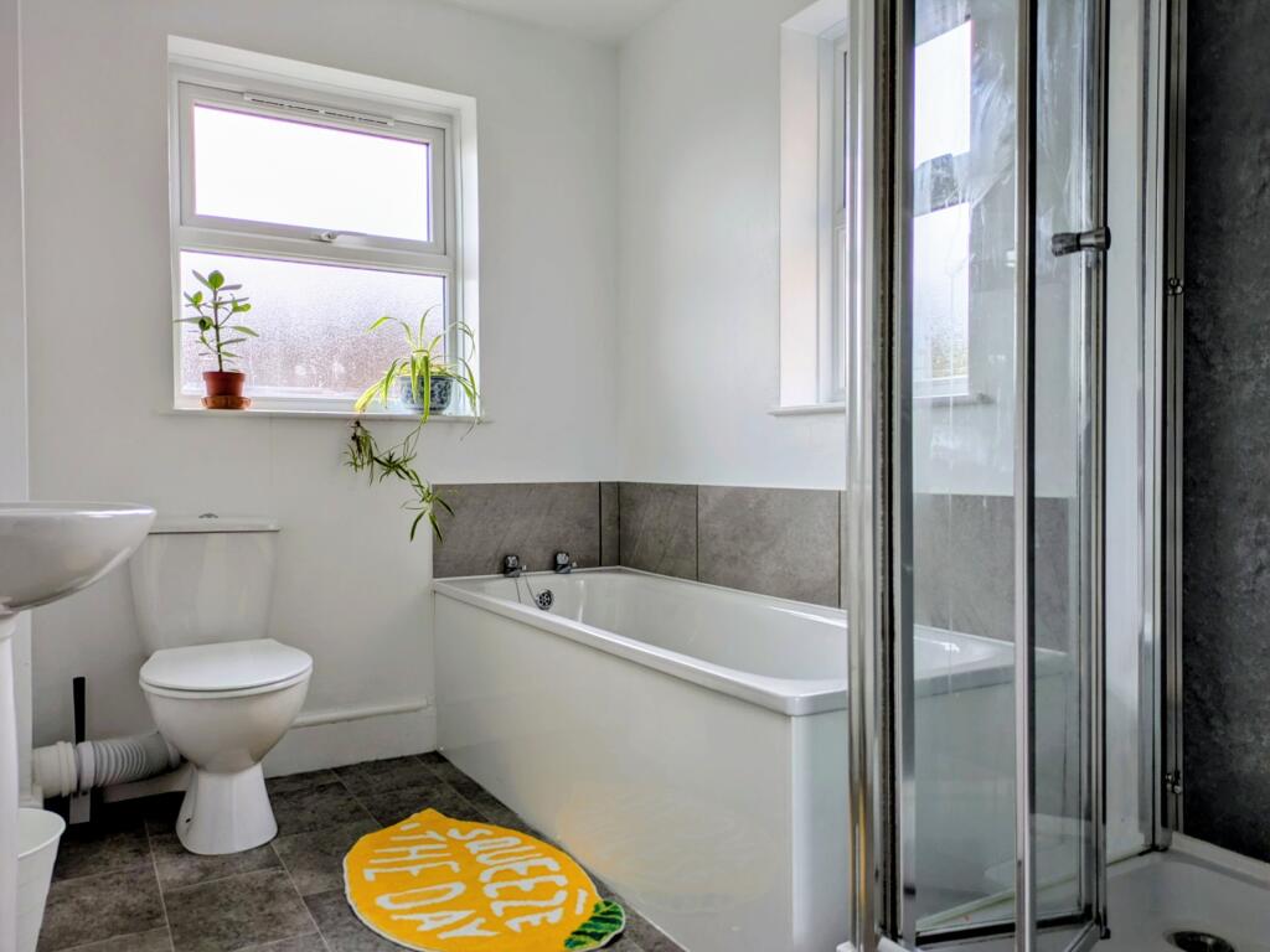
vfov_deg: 54.9
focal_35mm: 25
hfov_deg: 69.4
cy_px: 476
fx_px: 917
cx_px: 635
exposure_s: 1/242
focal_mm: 5.43
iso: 41
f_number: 1.89
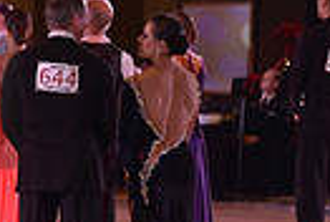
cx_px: -254
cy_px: 102
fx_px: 2839
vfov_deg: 4.5
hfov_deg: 6.5
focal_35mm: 309
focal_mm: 70
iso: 1250
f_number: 4
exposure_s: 1/200
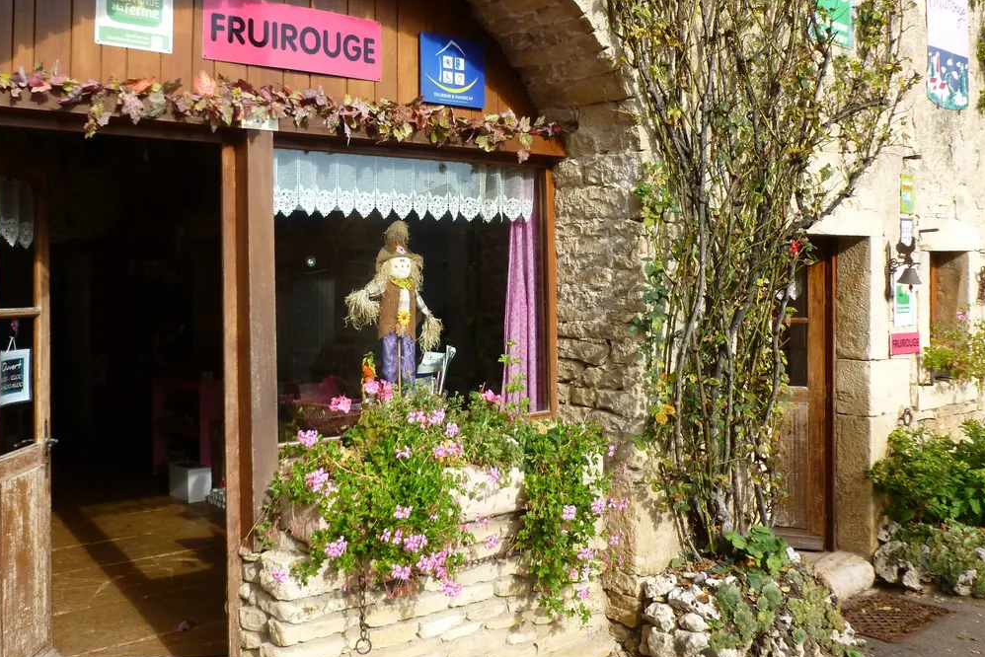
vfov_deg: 37.7
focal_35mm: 35
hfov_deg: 54.3
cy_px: 254
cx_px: 427
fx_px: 958
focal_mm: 5
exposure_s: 1/400
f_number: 3.3
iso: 100
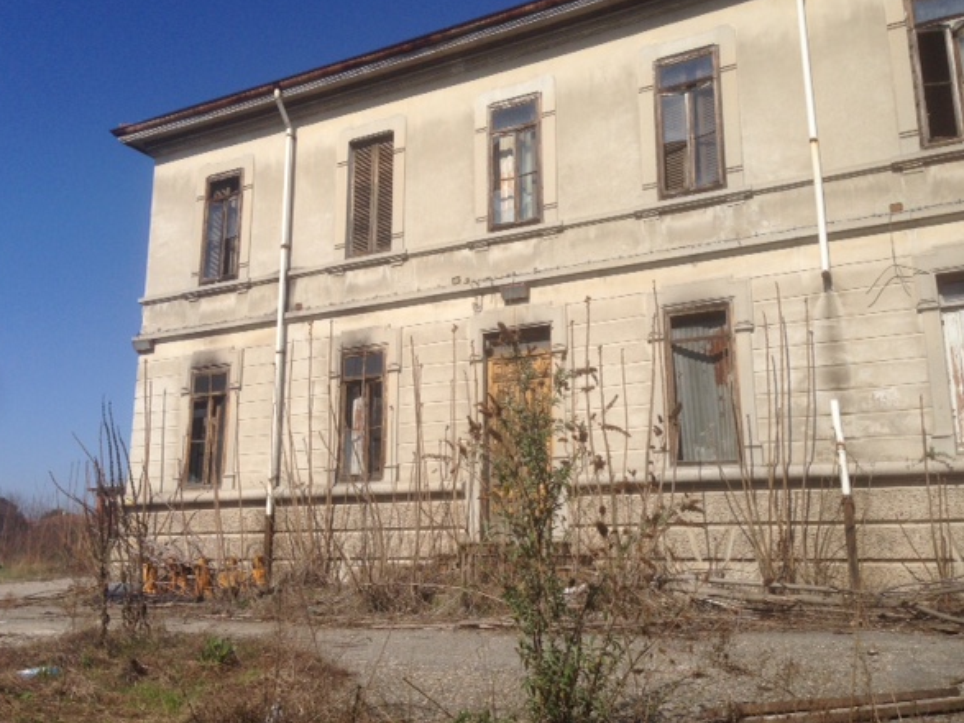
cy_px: 330
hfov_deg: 51.3
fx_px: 1002
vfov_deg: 39.6
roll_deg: -1.3
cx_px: 452
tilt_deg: +13.6
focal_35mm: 36
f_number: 2.4
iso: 50
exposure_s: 1/2857
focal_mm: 4.12
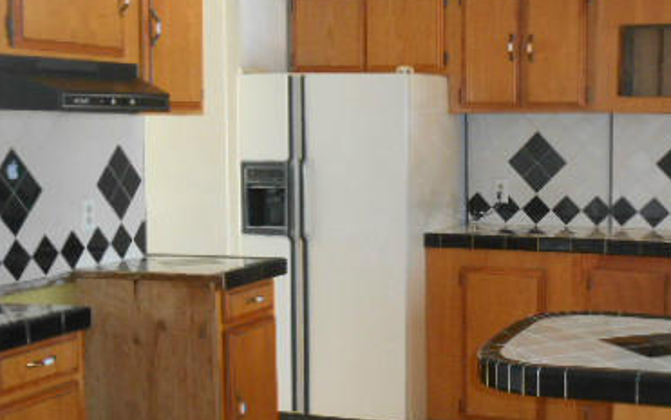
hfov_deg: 31.8
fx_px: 1171
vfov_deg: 20.3
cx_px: 432
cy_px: 281
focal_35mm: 64
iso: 450
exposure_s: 1/30
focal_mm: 6.3
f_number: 3.7
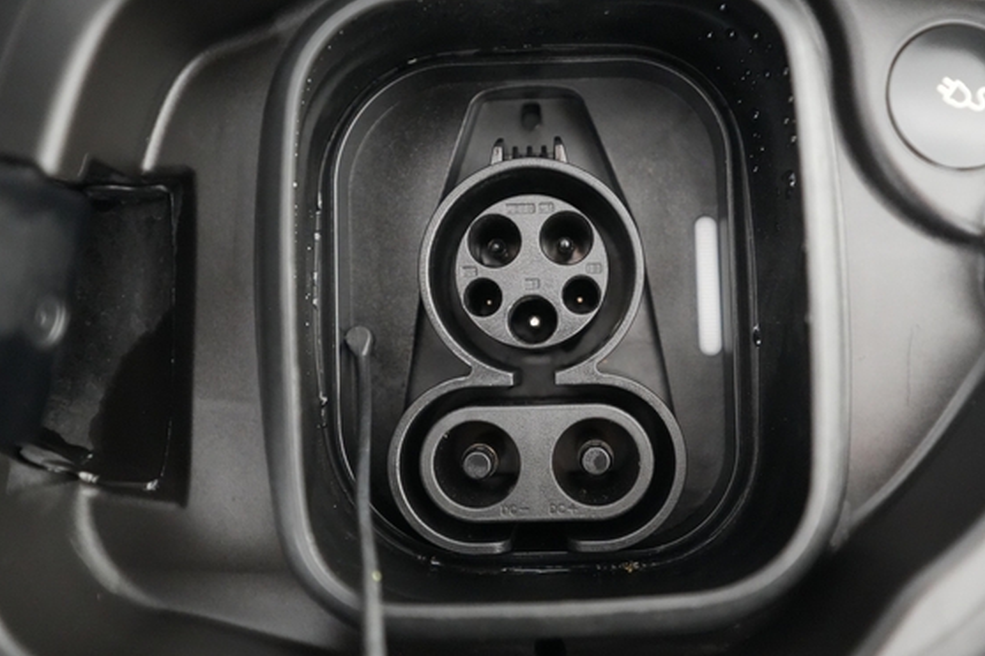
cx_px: 543
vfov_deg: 42.3
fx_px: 848
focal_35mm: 31
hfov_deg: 60.2
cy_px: 329
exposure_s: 1/80
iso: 12800
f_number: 2.8
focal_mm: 27
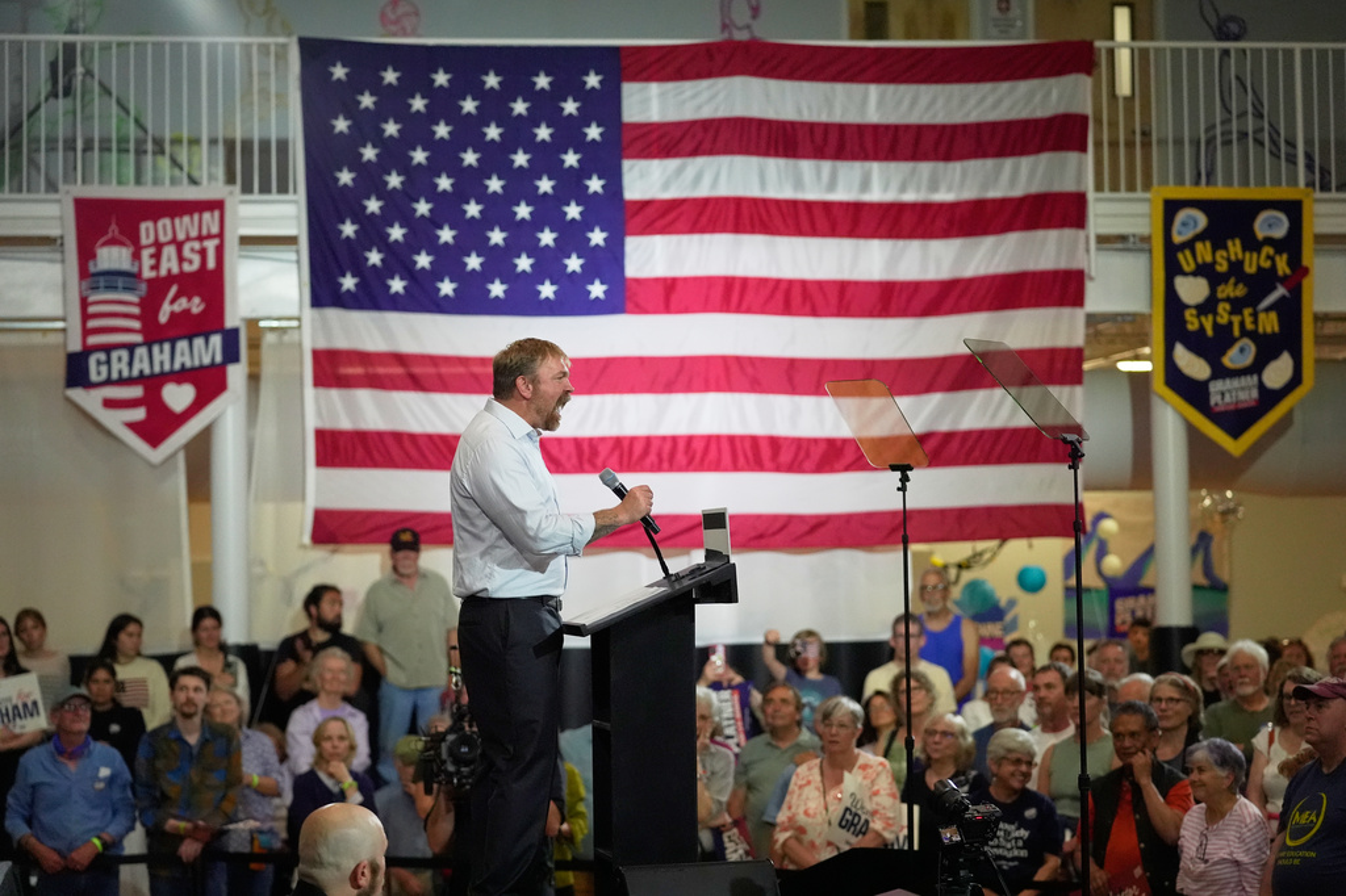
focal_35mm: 90
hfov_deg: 22.6
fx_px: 3364
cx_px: 673
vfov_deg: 15.2
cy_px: 448
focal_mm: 90
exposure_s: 1/2500
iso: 5000
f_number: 2.8
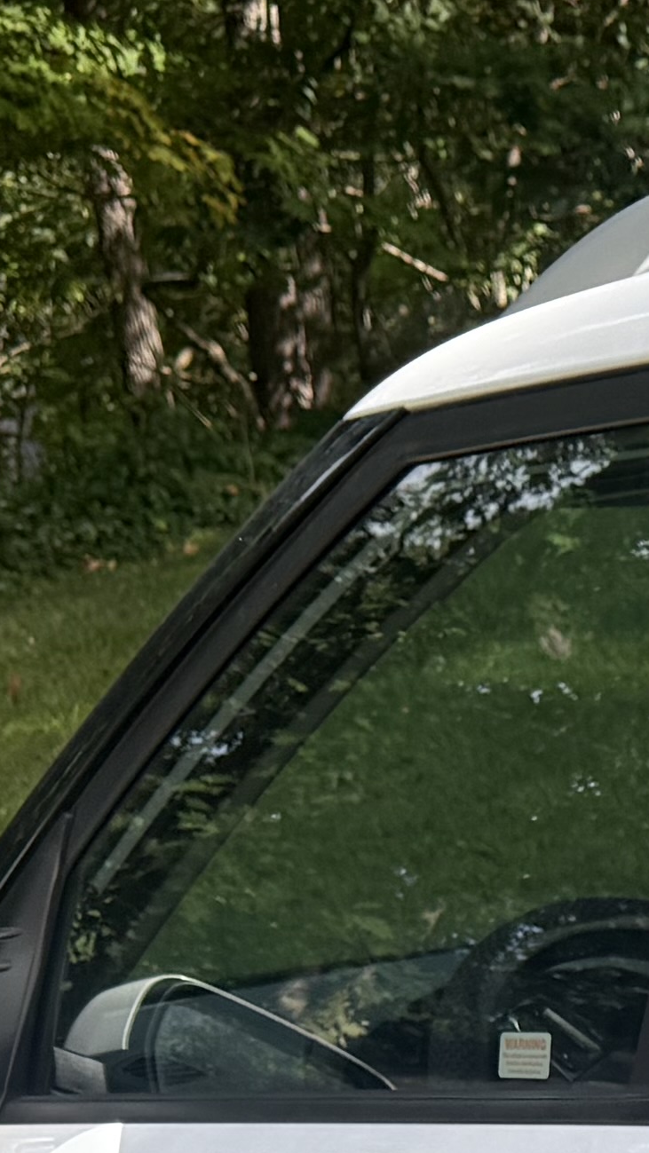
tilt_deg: -17.7
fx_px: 3517
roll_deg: +3.4
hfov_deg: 9.7
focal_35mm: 115
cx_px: 1392
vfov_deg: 16.5
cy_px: 1858
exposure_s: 1/1337
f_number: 1.78
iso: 80
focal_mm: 6.76
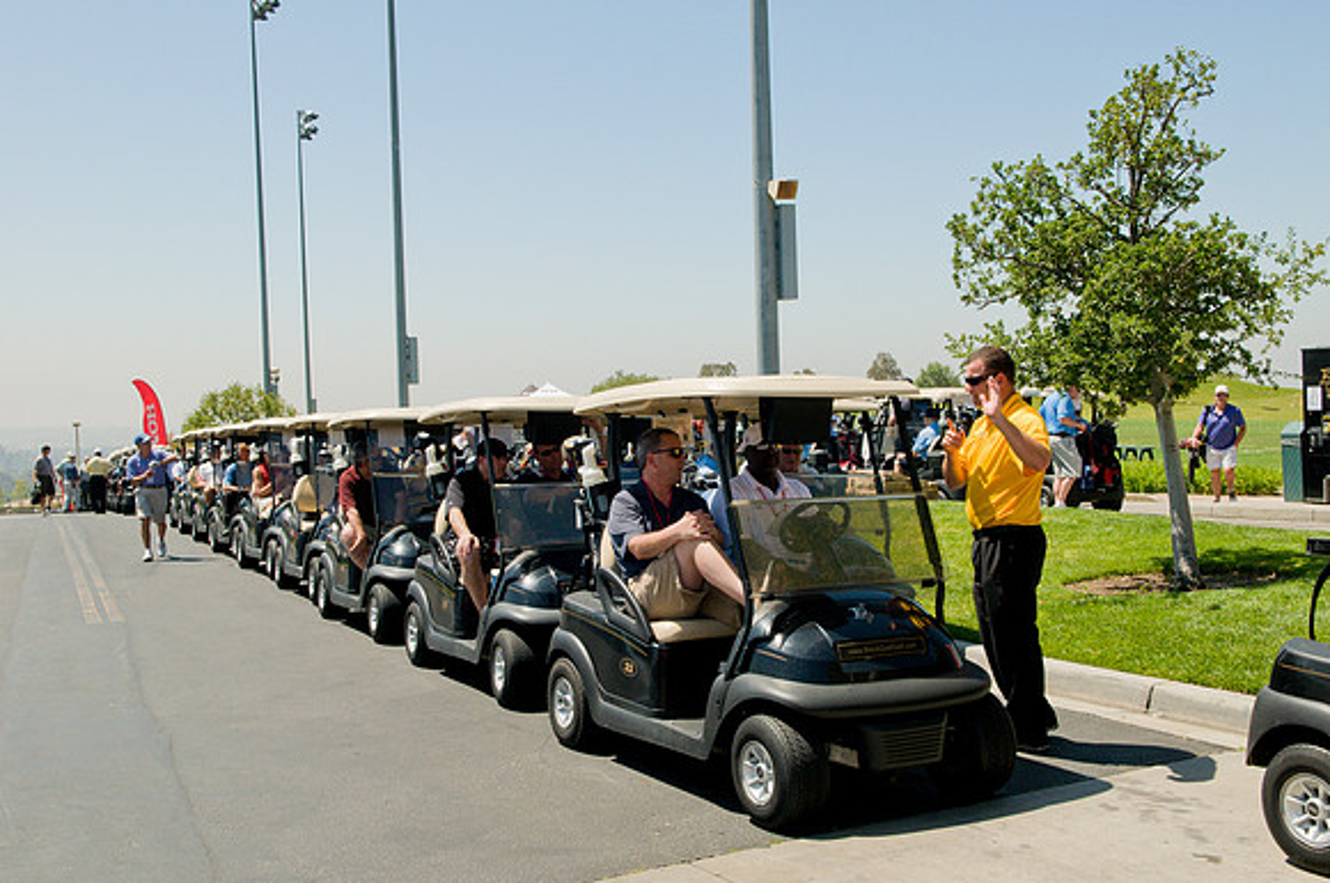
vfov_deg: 34.1
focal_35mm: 39
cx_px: 665
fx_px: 1439
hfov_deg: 49.6
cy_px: 442
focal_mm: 26
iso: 400
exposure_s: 1/400
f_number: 10
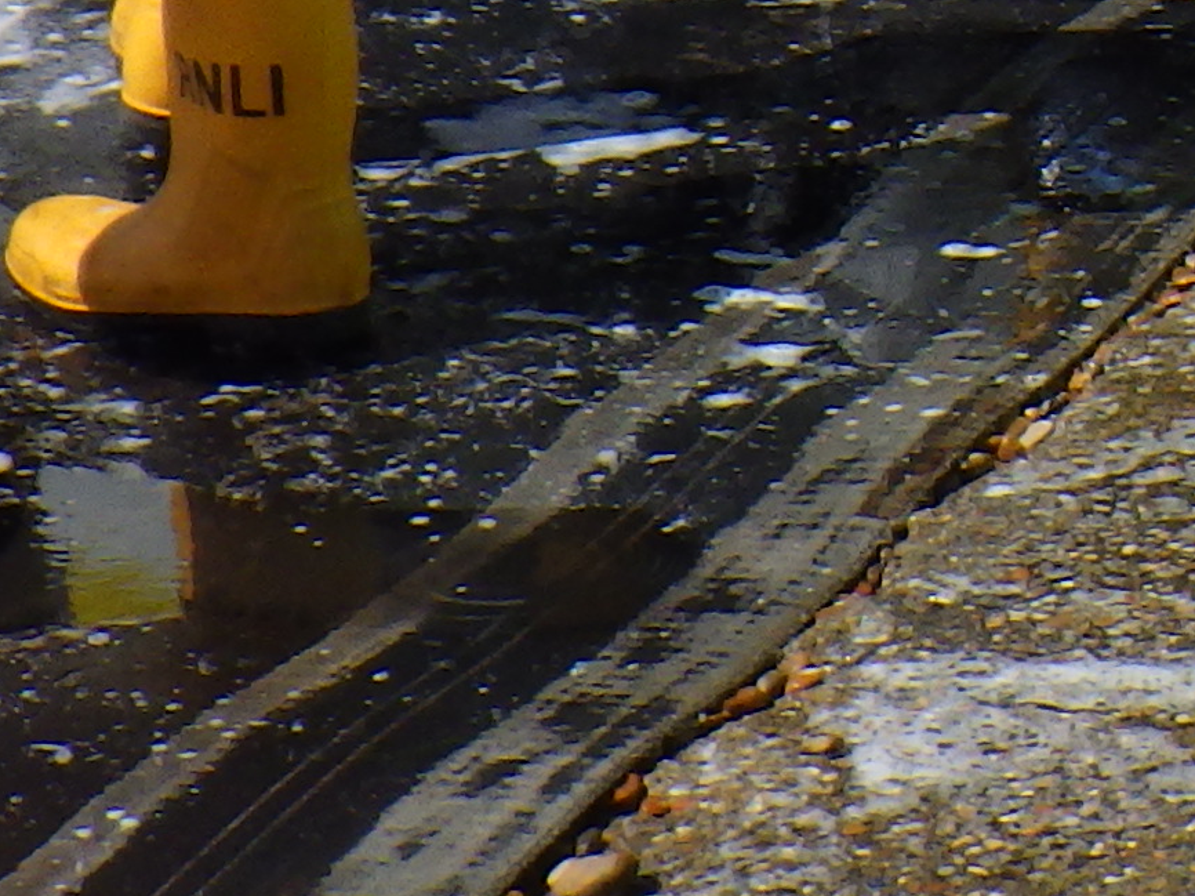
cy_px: -998
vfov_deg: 7.8
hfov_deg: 10.2
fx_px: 6247
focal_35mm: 181
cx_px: 2266
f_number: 4.6
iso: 125
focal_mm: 6.1
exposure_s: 1/1000
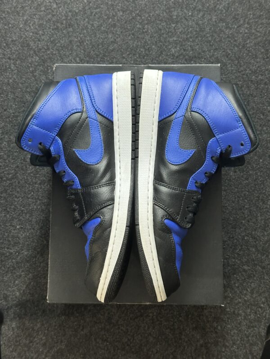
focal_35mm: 48
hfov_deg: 30.3
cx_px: 135
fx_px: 499
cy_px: 180
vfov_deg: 39.6
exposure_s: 1/34
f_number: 1.78
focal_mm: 6.86
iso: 400
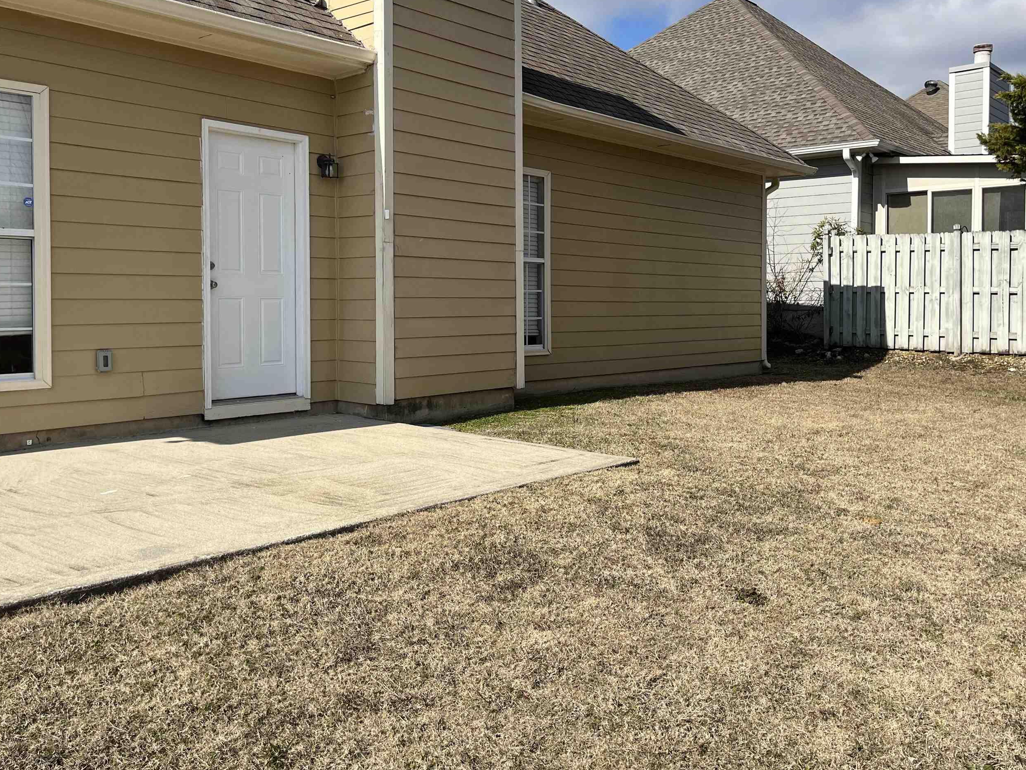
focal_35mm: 32
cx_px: 554
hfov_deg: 56.7
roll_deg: -0.6
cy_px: 331
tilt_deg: -1.8
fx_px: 948
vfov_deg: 44.0
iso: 50
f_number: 1.6
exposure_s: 1/4651
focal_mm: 5.1
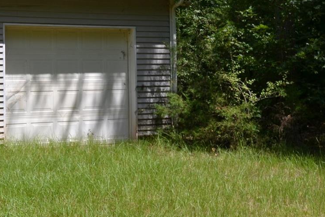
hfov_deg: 24.3
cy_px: 66
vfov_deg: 16.4
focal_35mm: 83
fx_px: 749
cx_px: 89
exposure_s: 1/200
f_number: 7.1
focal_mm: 20
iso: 100
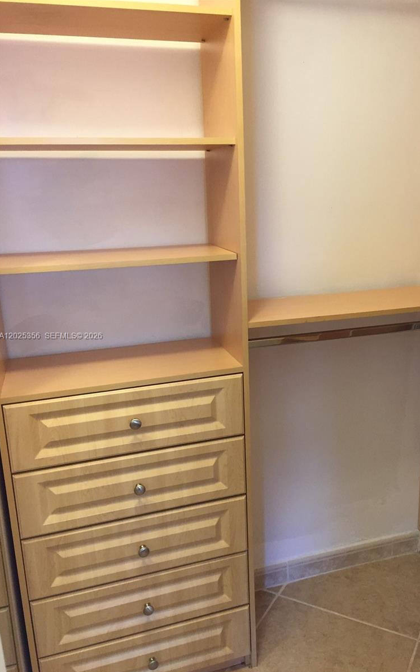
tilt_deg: -14.3
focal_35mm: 31
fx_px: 568
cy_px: 337
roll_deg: +2.1
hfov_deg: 40.4
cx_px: 252
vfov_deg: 61.2
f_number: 2.2
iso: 125
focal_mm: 4.15
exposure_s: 1/30
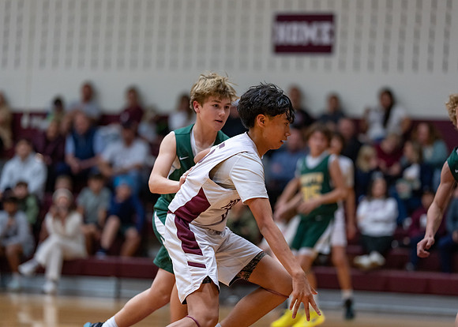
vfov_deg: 10.2
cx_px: 229
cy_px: 164
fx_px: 1840
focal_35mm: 141
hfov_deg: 14.2
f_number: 1.8
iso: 1250
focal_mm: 135
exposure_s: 1/1000
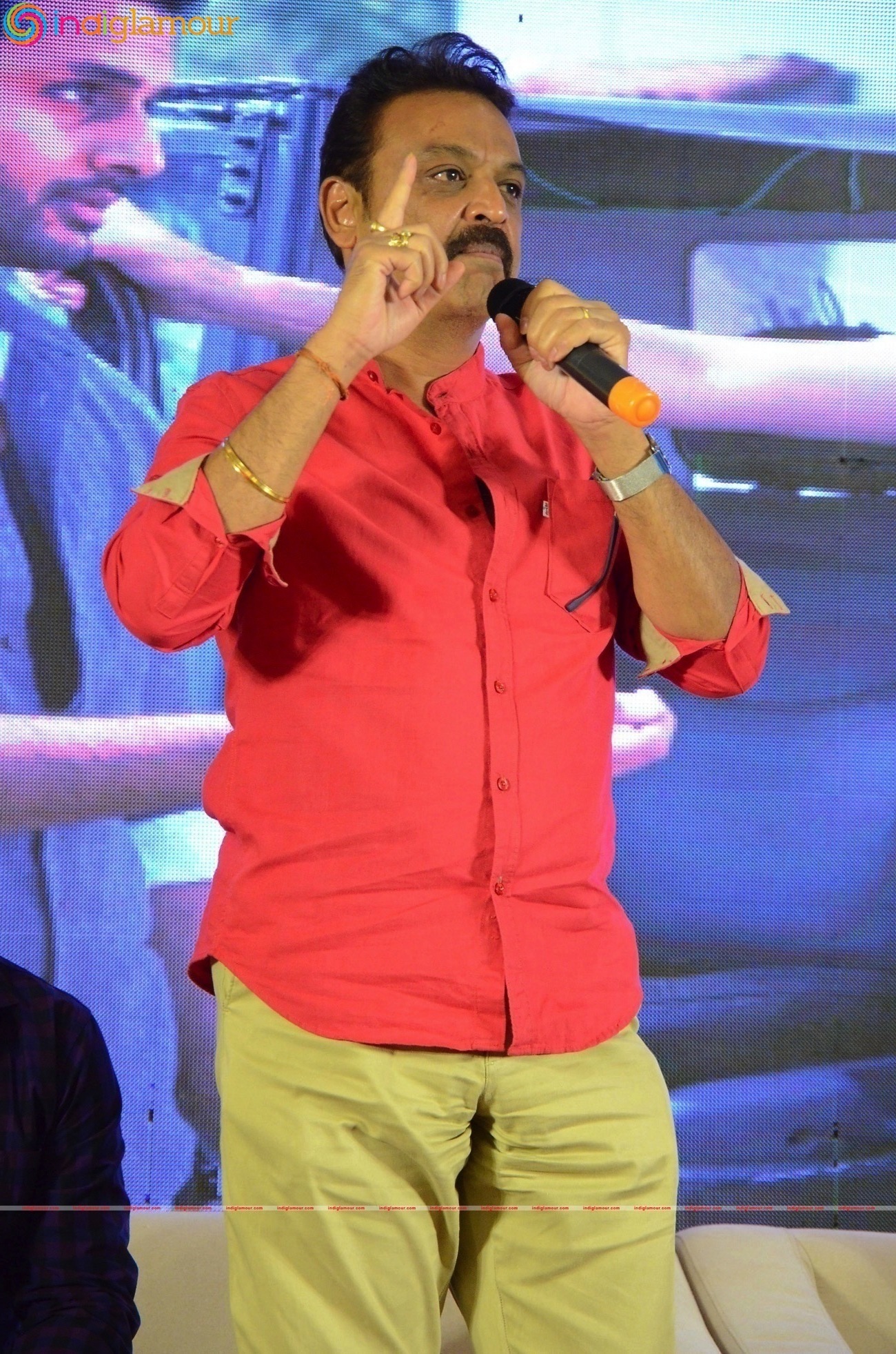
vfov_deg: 13.1
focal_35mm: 158
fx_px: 5907
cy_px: 677
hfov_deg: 8.7
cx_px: 448
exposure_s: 1/80
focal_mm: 105
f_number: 5.6
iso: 2500
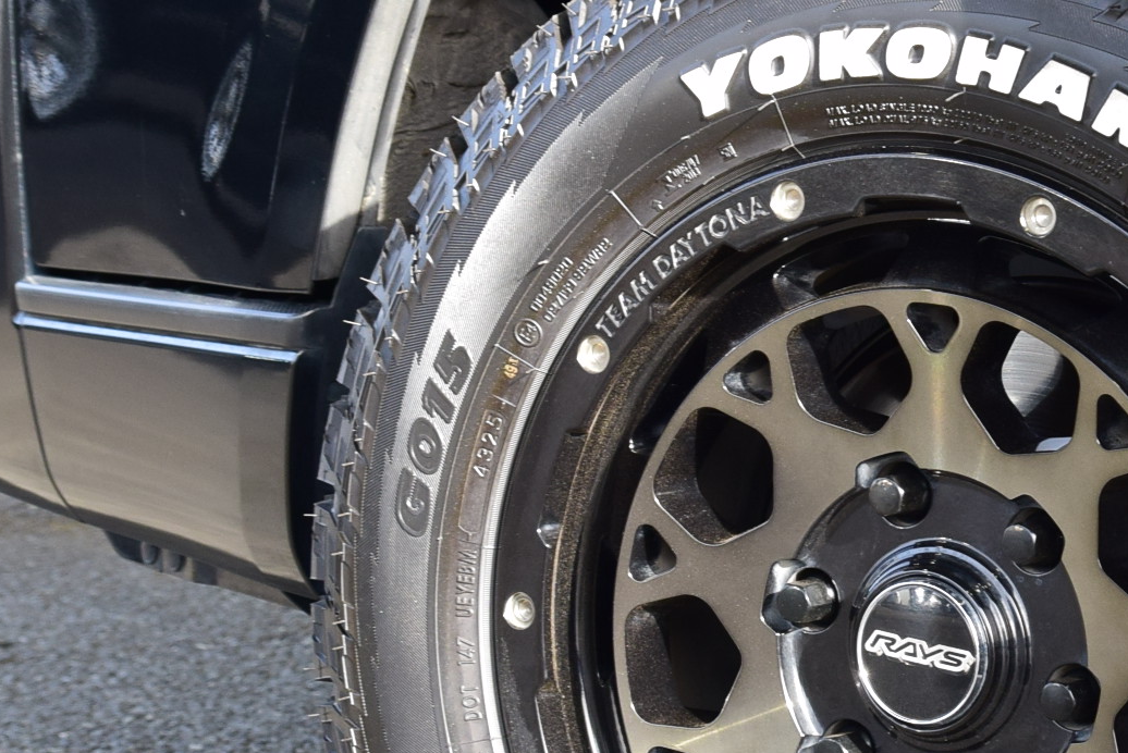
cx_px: 1221
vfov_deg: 10.6
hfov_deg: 15.4
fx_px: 4075
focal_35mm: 130
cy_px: 496
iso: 400
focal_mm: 30
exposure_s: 1/125
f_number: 9
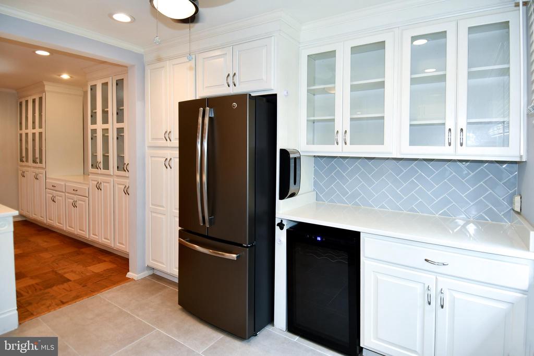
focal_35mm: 18
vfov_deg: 67.4
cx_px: 267
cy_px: 178
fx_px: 267
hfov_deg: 90.0
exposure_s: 1/60
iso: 250
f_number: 4
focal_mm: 12
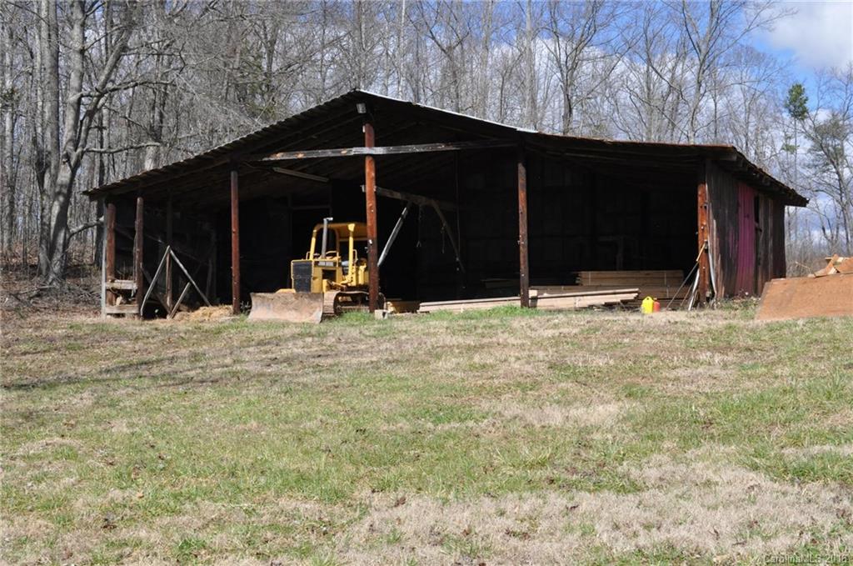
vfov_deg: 29.8
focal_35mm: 45
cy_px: 283
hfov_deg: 43.7
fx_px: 1064
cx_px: 426
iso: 1000
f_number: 14
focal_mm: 30
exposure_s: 1/800
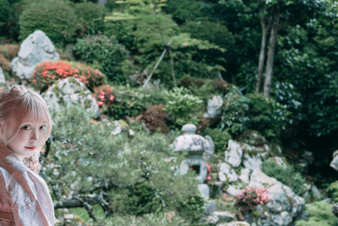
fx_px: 657
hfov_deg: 28.2
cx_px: 62
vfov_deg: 19.3
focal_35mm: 70
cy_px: 170
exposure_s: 1/160
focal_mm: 35
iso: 80
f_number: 3.2
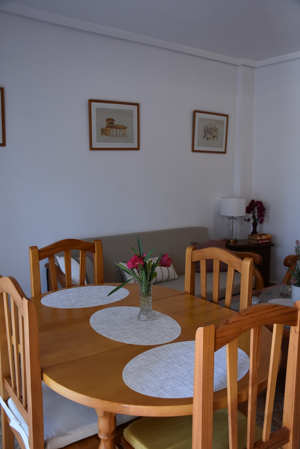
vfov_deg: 57.2
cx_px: 150
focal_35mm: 33
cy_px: 224
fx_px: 412
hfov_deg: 40.0
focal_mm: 22
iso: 800
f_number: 5
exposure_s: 1/100
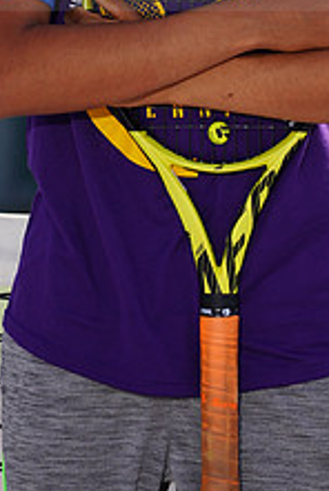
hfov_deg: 1.3
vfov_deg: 2.0
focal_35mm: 1049
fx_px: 14334
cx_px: 141
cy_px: -60
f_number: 9
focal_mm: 400
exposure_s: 1/250
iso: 100
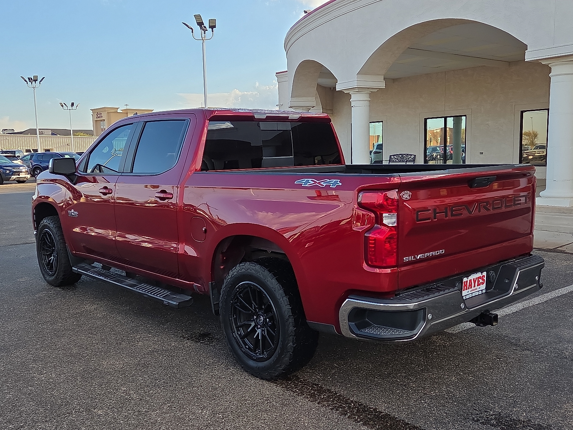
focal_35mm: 34
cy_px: 215
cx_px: 286
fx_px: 563
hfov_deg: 54.0
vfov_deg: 41.8
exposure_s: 1/625
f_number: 1.8
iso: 25
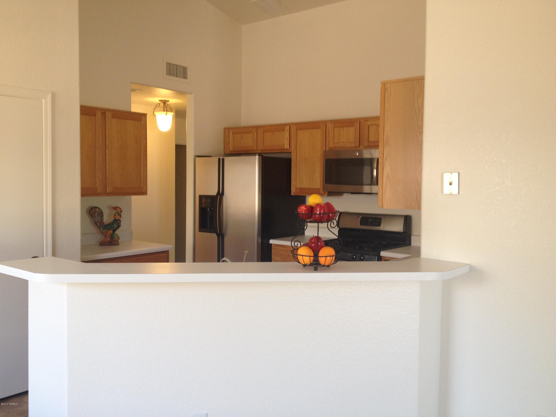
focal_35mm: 35
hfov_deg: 52.6
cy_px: 208
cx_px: 278
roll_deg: -1.0
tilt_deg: -2.6
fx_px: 562
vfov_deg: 40.7
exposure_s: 1/30
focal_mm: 4.28
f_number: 2.4
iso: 50
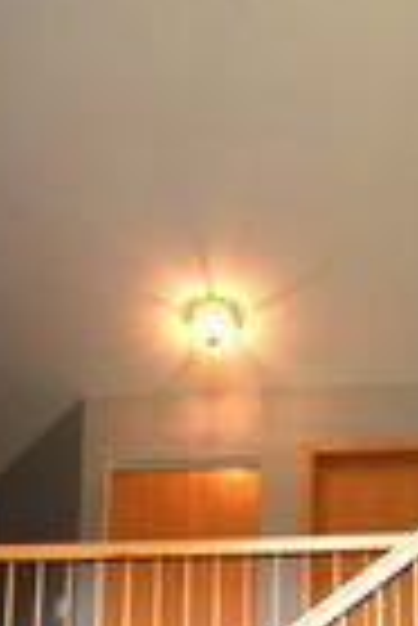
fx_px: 1077
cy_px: 977
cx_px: 297
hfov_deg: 21.8
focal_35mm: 62
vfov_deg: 24.1
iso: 400
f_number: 4.5
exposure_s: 1/80
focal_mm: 12
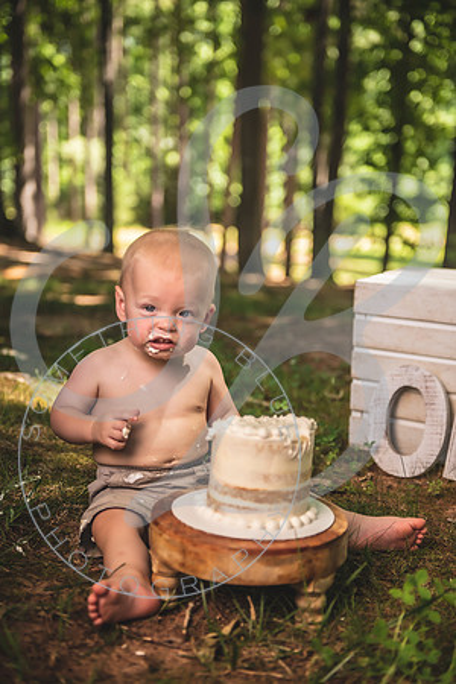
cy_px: 342
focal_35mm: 58
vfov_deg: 34.5
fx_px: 1102
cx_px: 228
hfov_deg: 23.4
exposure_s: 1/400
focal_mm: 58
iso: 200
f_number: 2.8
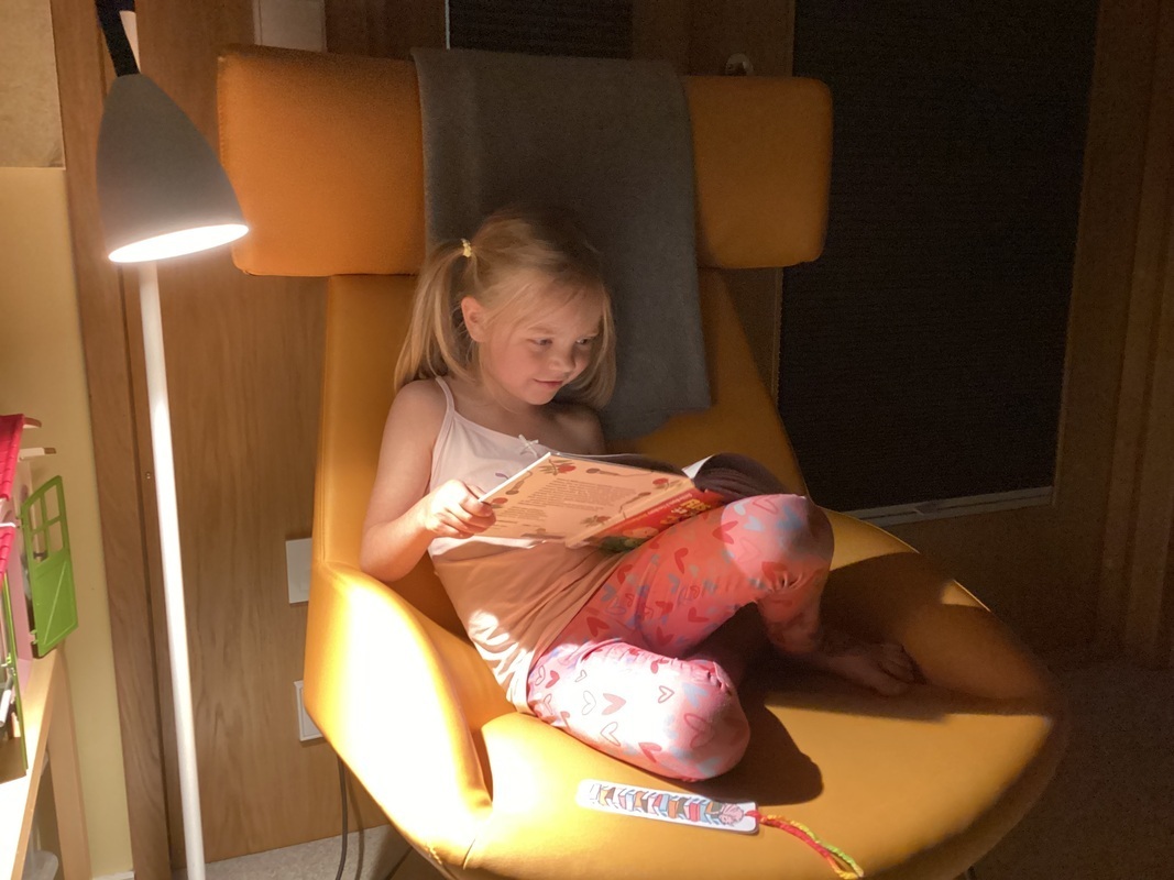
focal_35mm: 31
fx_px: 1051
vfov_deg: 45.4
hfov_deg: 58.4
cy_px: 440
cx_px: 587
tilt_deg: -12.2
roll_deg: -1.0
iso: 500
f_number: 2.4
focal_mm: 3.3
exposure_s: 1/25
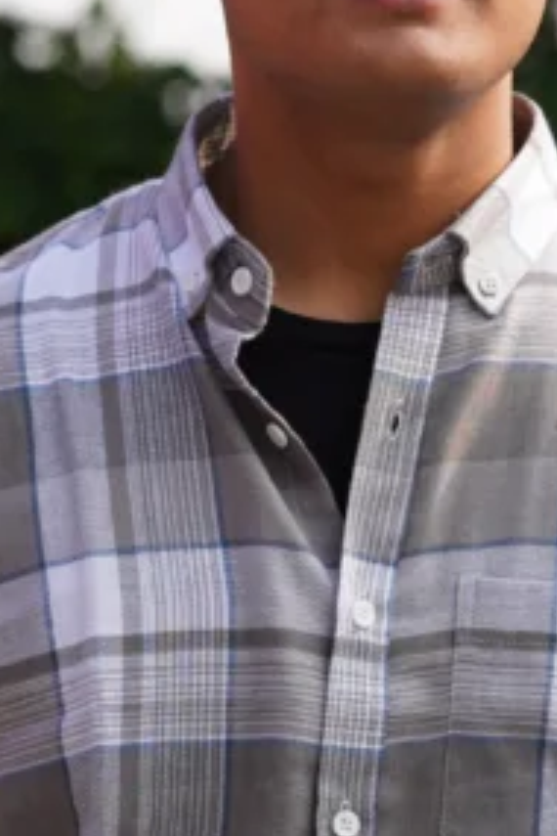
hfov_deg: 4.4
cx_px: 396
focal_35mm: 310
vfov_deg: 6.6
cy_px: 434
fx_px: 7194
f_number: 2.5
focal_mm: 56
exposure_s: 1/800
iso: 100
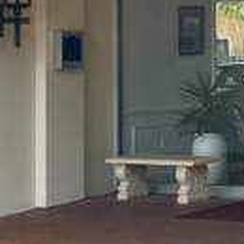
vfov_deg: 10.2
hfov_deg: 10.2
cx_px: 255
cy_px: -26
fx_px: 1356
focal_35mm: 170
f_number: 2
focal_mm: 6
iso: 20
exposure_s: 1/841
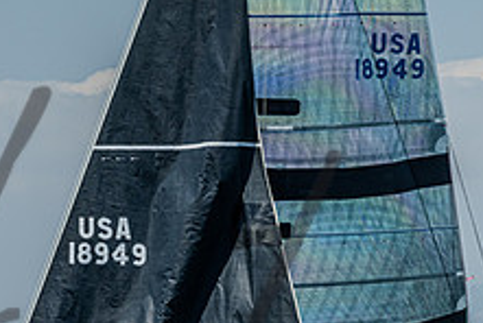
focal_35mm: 821
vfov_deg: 1.7
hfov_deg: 2.5
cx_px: 425
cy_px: 517
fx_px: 11030
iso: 320
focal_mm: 230
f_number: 5.6
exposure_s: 1/640
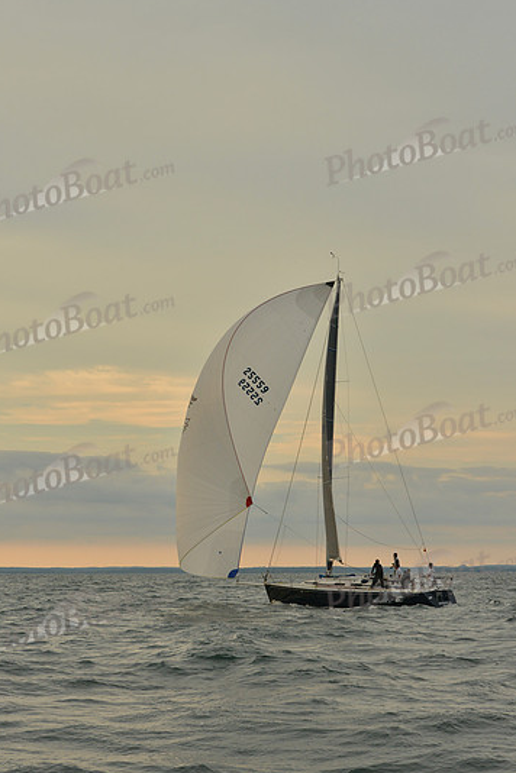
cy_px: 378
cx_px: 250
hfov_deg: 17.9
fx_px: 1634
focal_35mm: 76
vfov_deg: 26.7
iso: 800
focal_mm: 70
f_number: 9
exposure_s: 1/500
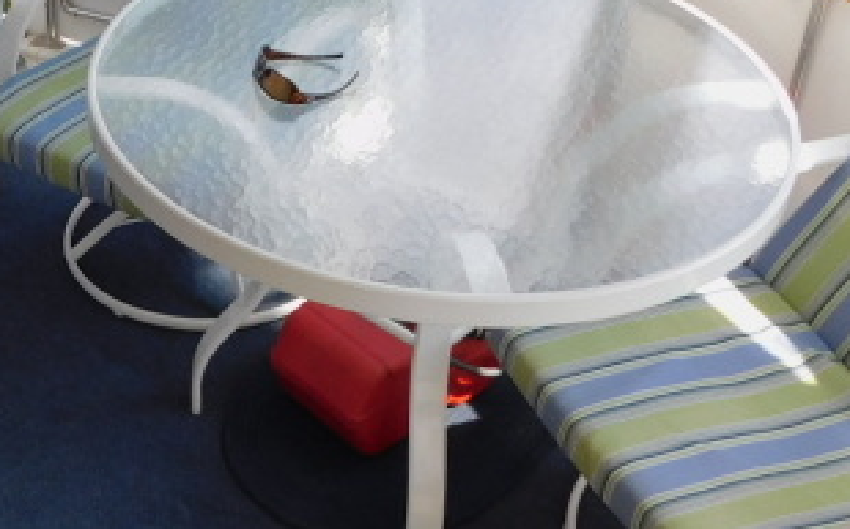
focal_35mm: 63
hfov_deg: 31.2
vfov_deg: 20.5
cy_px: 151
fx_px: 1458
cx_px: 110
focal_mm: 4
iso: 125
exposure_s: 1/320
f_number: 3
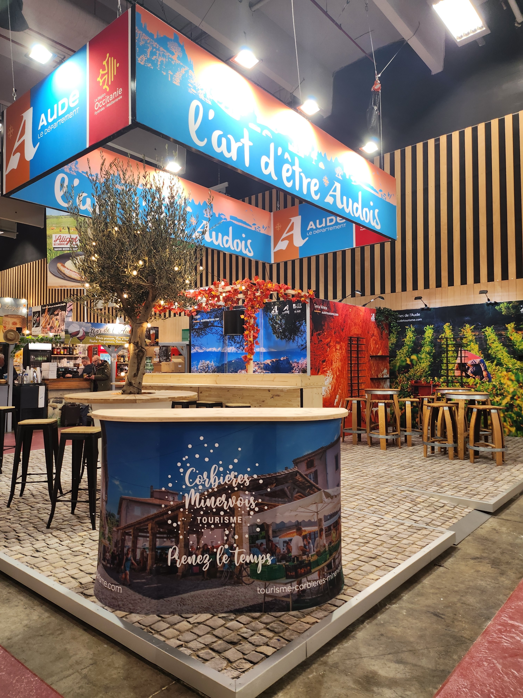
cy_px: 349
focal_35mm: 24
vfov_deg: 71.6
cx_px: 262
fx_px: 483
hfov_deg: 56.8
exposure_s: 1/100
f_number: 1.8
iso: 125
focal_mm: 5
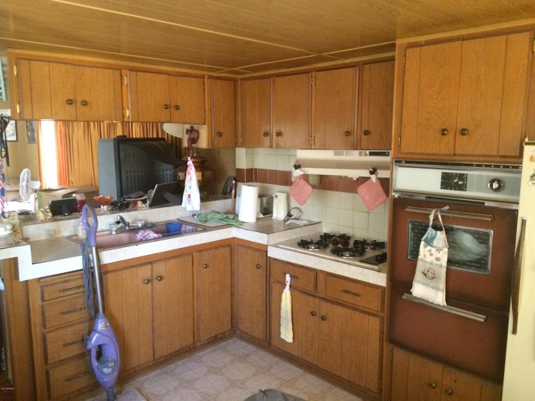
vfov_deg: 48.2
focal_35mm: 29
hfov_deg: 61.7
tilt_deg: -7.7
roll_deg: -1.1
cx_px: 268
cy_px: 200
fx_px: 448
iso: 320
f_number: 2.2
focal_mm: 4.15
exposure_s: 1/20
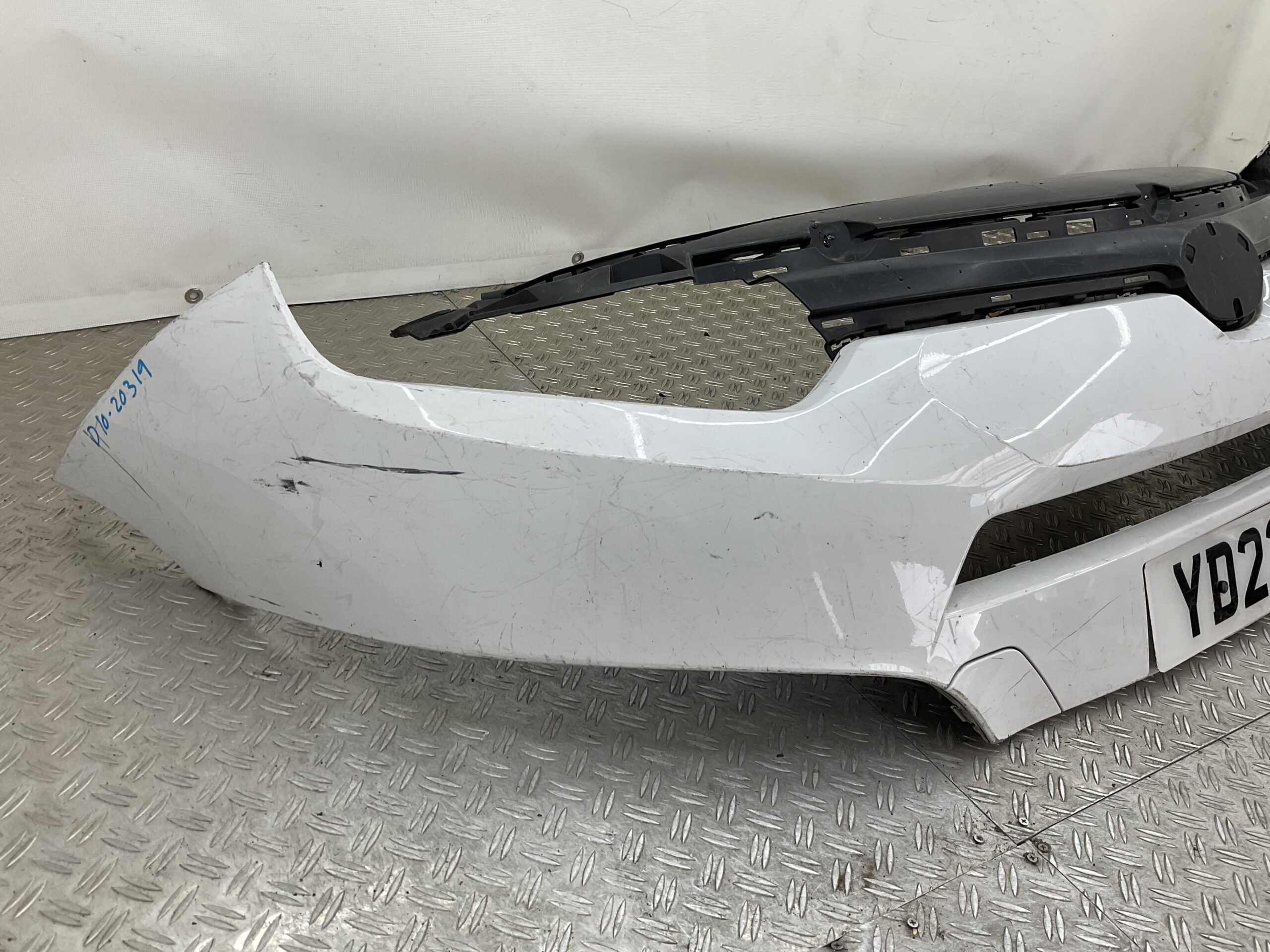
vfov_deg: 48.2
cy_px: 476
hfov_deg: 61.7
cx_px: 635
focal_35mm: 29
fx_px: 1064
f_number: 1.8
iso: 20
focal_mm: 3
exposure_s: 1/120
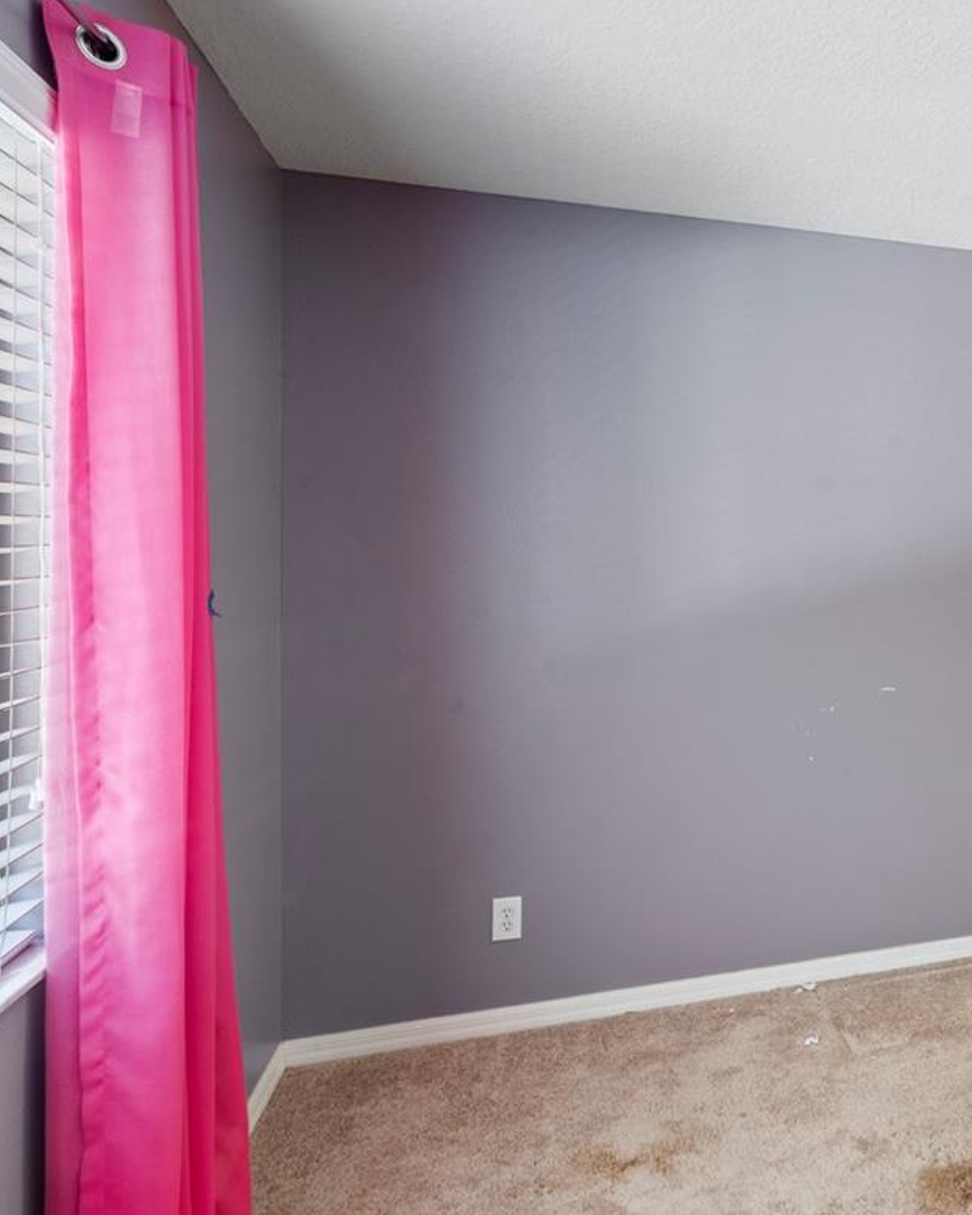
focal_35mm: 27
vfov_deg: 64.1
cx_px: 917
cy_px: 601
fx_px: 971
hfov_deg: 46.6
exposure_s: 1.3
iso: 160
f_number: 11
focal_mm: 14
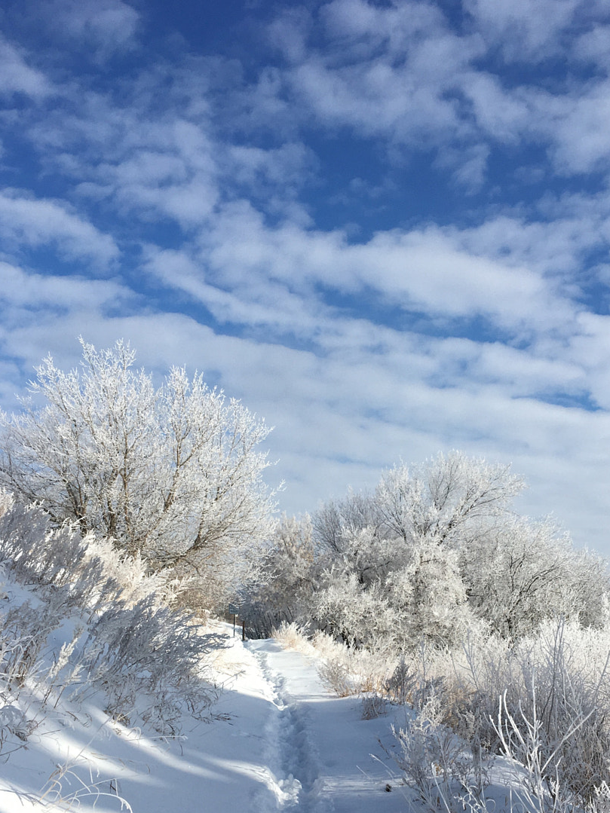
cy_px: 573
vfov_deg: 42.9
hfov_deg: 33.5
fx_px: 1011
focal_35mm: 43
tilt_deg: +5.4
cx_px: 351
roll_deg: -0.5
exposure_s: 1/3497
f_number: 2.2
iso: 25
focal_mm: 4.15
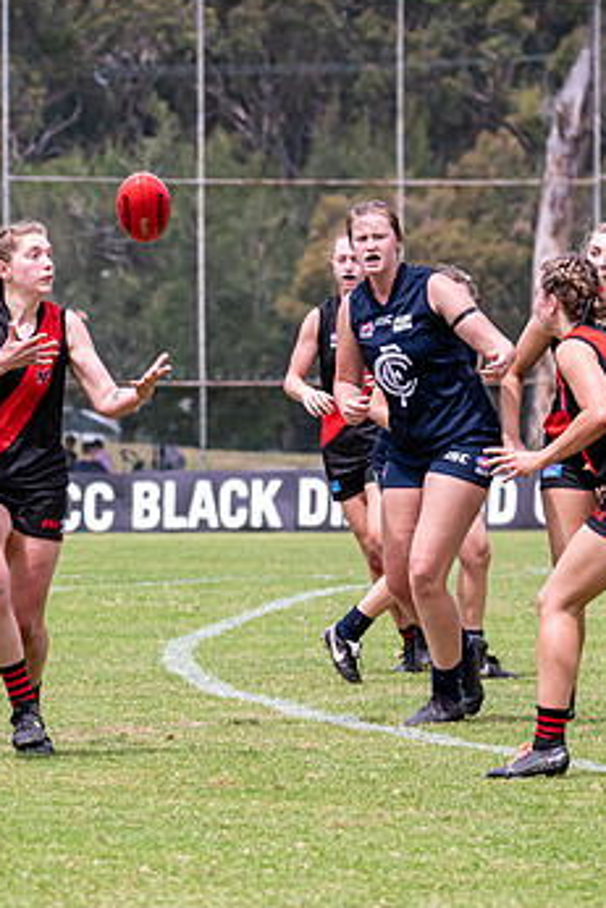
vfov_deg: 5.7
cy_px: 381
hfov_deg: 3.8
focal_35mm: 364
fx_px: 9181
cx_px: 11
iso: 800
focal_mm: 150
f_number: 6.3
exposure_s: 1/2000
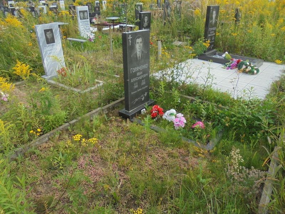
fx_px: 214
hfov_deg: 67.3
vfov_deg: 53.1
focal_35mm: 26
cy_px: 107
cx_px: 142
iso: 100
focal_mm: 4.6
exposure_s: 1/320
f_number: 3.5
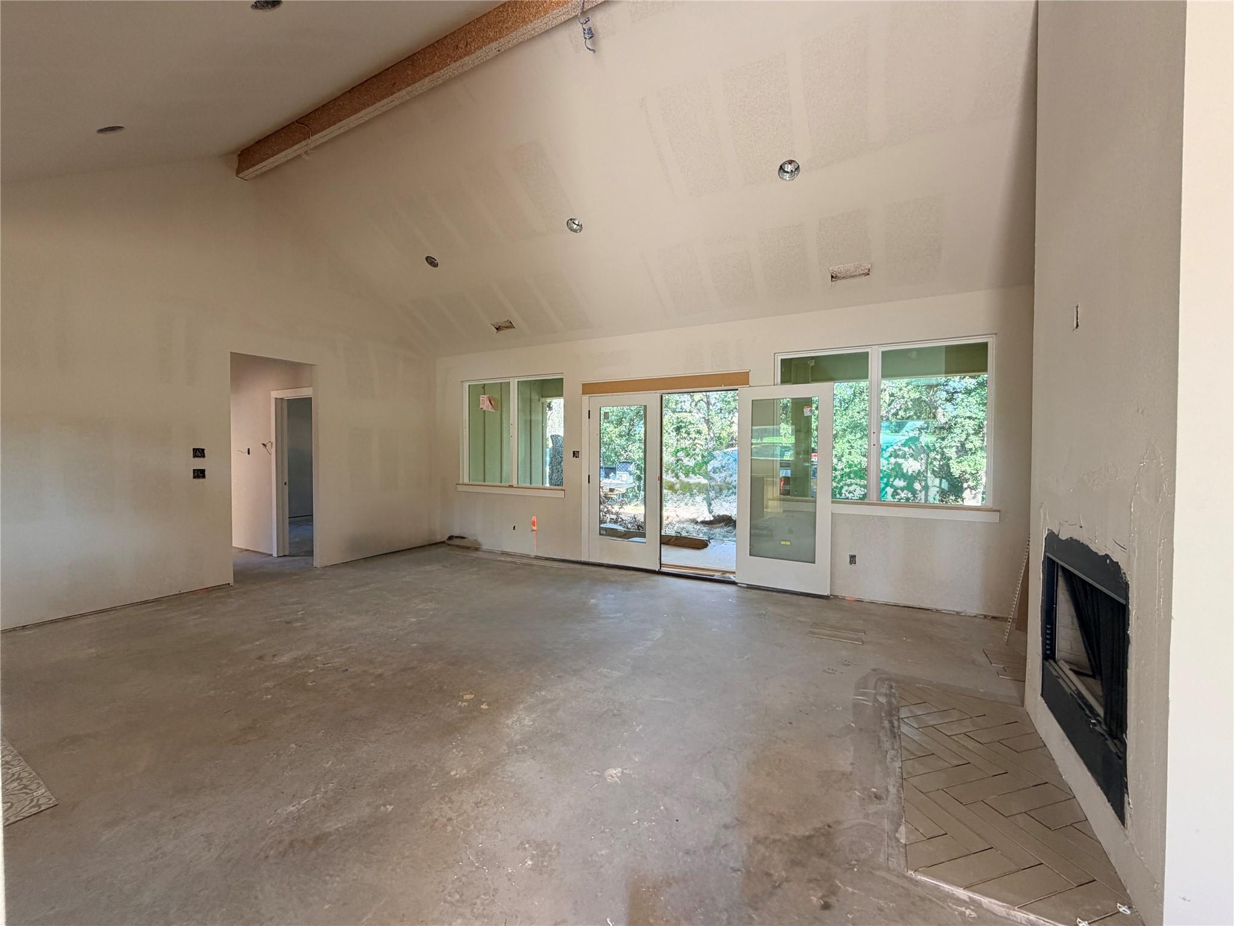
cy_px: 463
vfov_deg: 85.7
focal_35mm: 14
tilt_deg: -2.3
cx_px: 617
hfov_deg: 102.1
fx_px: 499
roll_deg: -0.2
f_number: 2.2
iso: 125
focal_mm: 2.22
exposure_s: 1/121
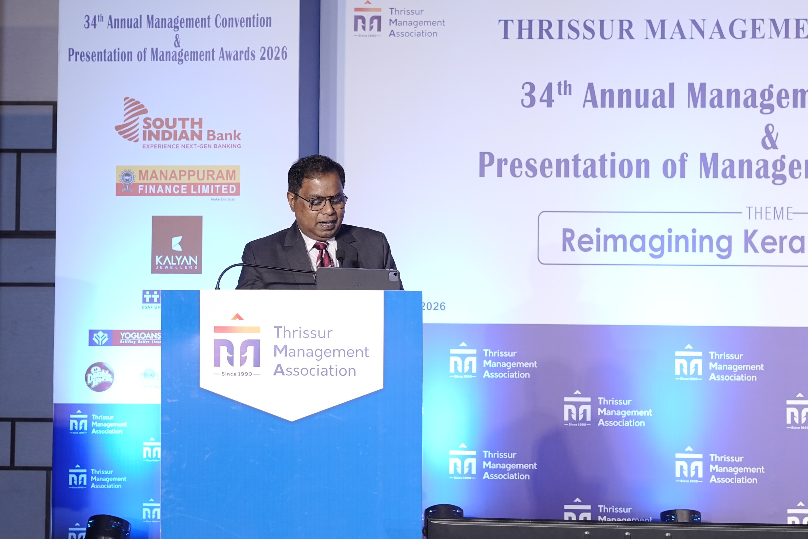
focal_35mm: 82
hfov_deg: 24.8
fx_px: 1840
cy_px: 270
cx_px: 404
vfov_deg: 16.7
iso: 1250
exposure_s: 1/160
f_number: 5
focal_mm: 55
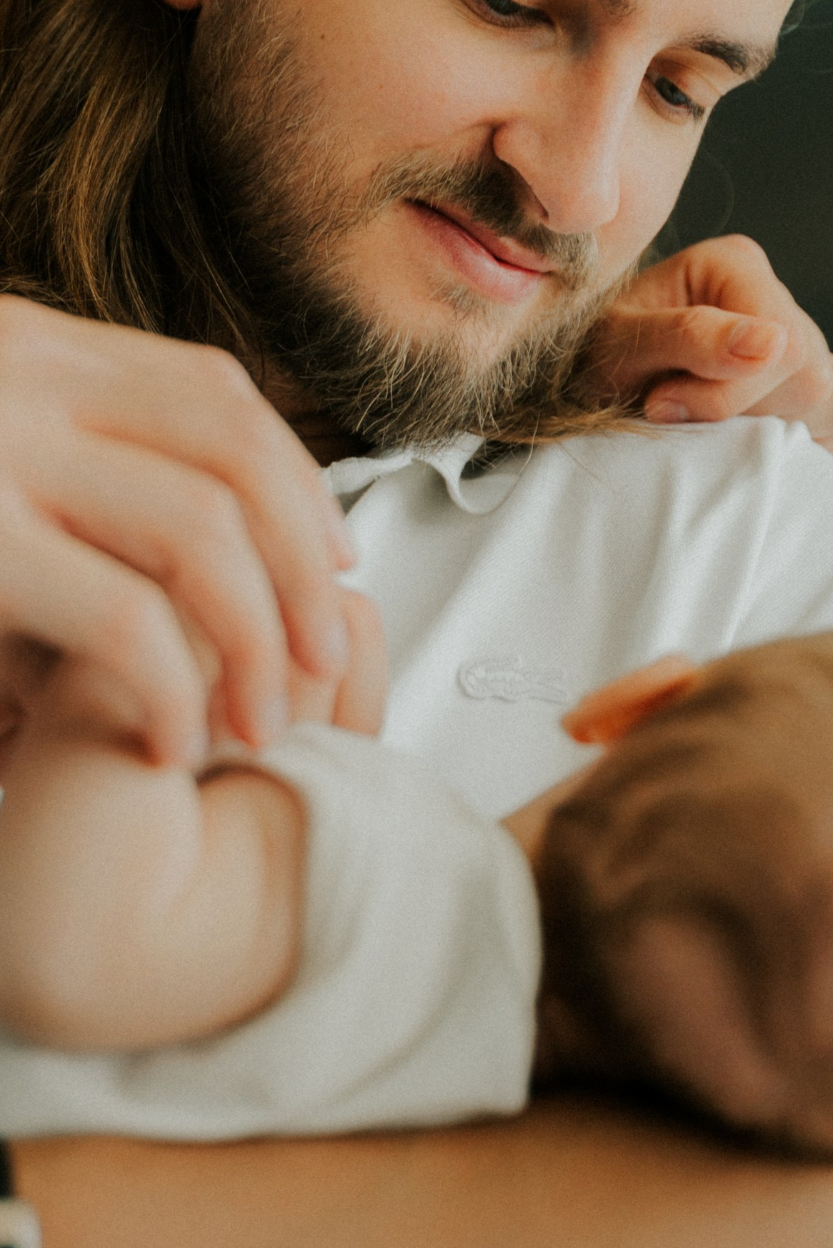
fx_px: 3885
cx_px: 234
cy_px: 128
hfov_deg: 12.2
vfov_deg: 18.0
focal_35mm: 112
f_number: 2.8
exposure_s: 1/125
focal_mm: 51
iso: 320
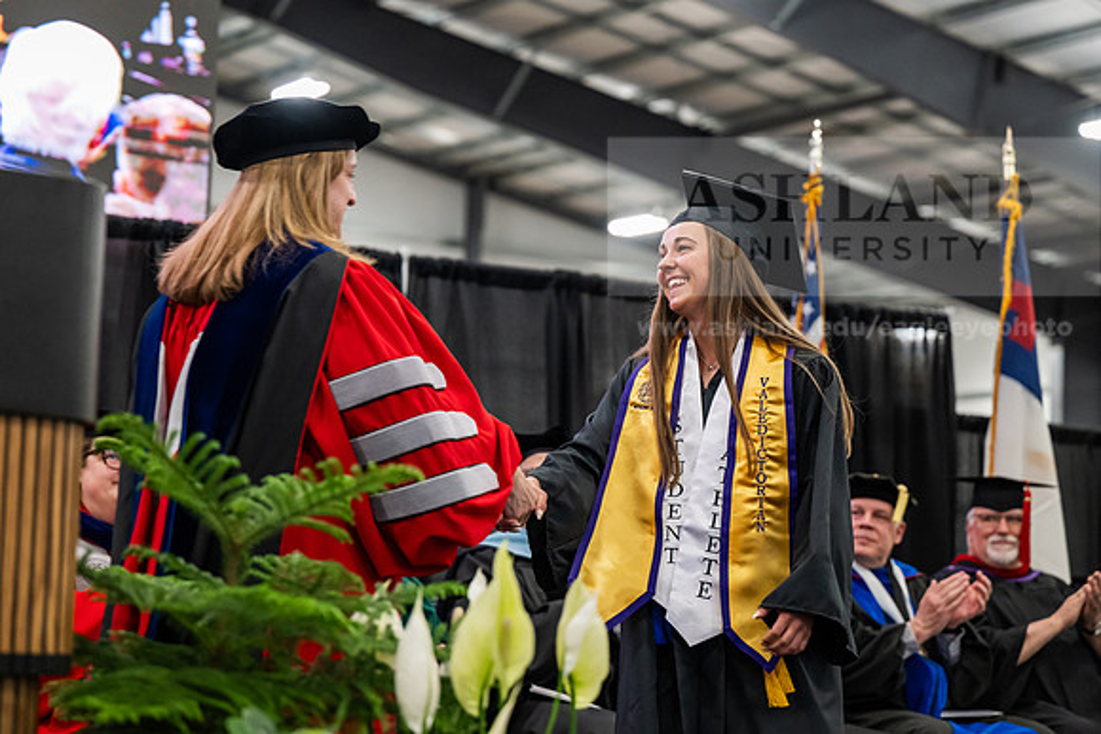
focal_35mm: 81
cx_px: 550
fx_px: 2478
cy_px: 367
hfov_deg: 25.1
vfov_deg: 16.9
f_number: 3.2
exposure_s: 1/200
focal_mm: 81
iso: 2500
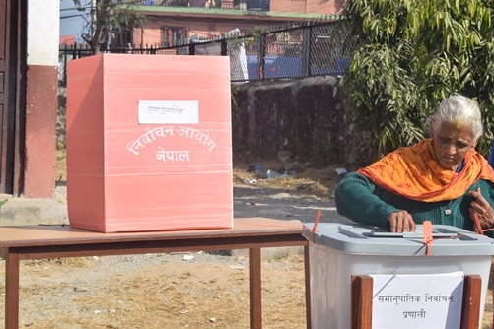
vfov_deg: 14.9
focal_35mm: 92
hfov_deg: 22.1
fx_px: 1262
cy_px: 135
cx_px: 315
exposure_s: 1/200
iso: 100
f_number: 11
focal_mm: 48
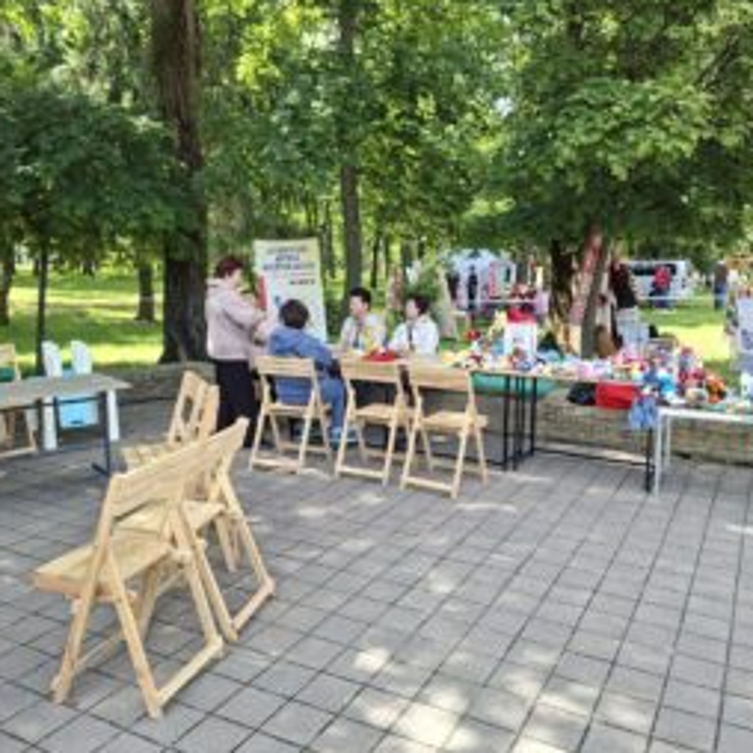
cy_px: 366
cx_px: 391
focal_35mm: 28
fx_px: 689
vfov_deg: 57.3
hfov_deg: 57.3
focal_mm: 5.54
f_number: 1.8
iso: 50
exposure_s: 1/273
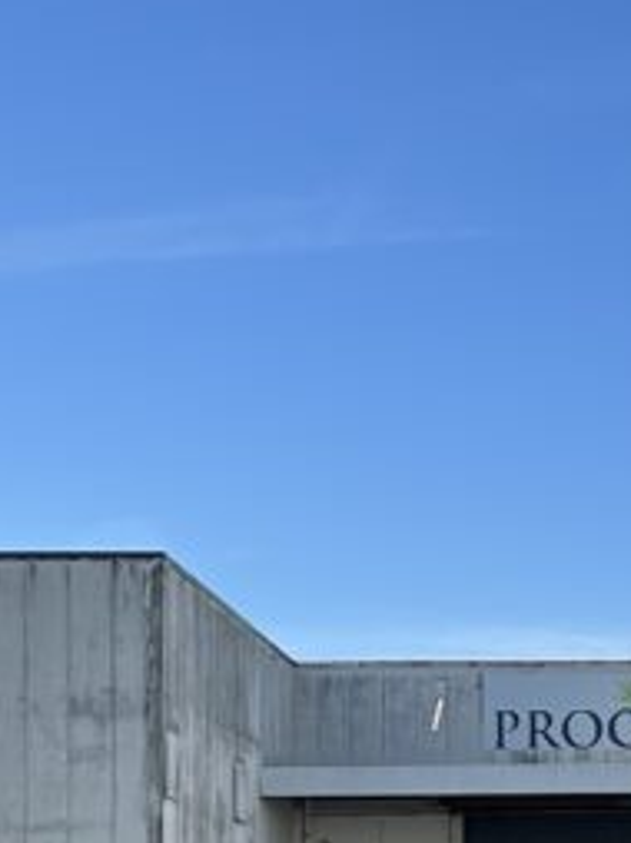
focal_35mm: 105
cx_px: 677
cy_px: 830
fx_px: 2556
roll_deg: +0.2
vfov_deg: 18.3
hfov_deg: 13.8
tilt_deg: +2.3
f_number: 1.5
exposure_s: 1/3831
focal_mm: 5.7
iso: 50
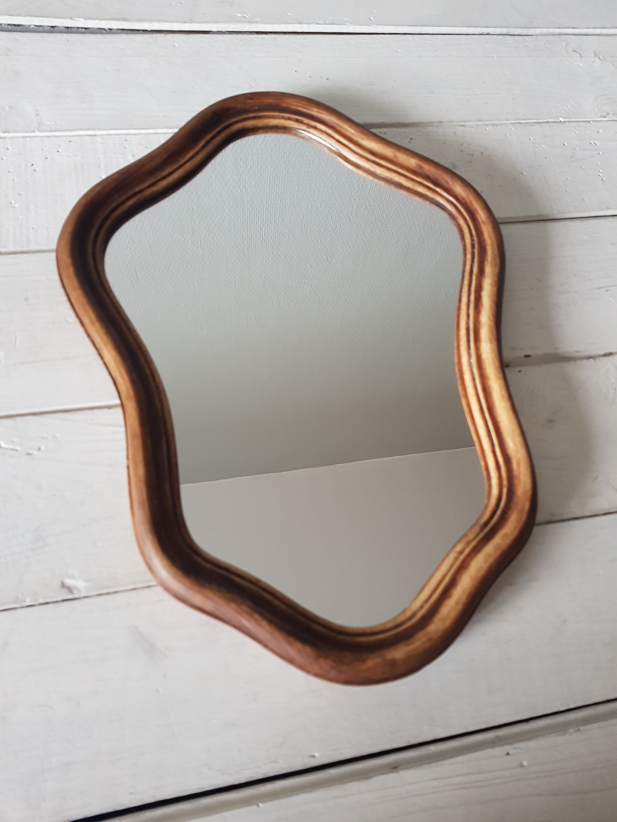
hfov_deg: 53.1
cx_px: 308
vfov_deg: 67.3
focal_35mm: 26
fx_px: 618
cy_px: 411
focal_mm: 4.2
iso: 200
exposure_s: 1/17
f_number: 1.7
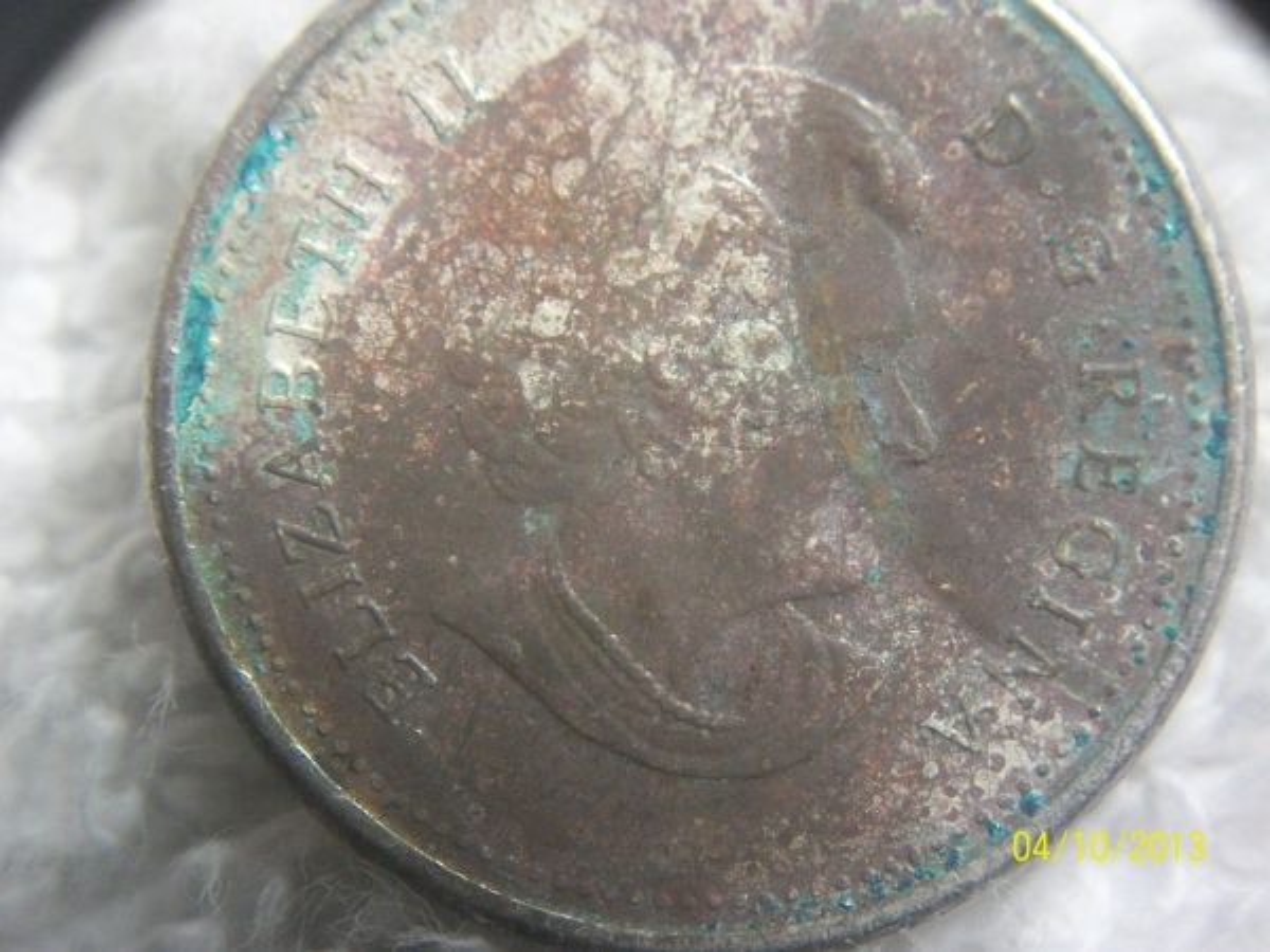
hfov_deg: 20.4
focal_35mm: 96
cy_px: 476
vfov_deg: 15.4
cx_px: 635
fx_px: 3522
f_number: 5.2
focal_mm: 17.1
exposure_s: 1/125
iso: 469
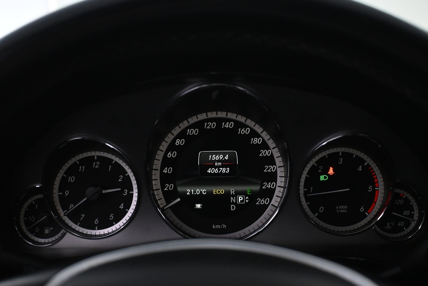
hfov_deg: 45.0
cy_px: 143
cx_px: 214
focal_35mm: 44
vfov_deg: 30.8
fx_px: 517
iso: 3200
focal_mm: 29
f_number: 4.8
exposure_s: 1/80
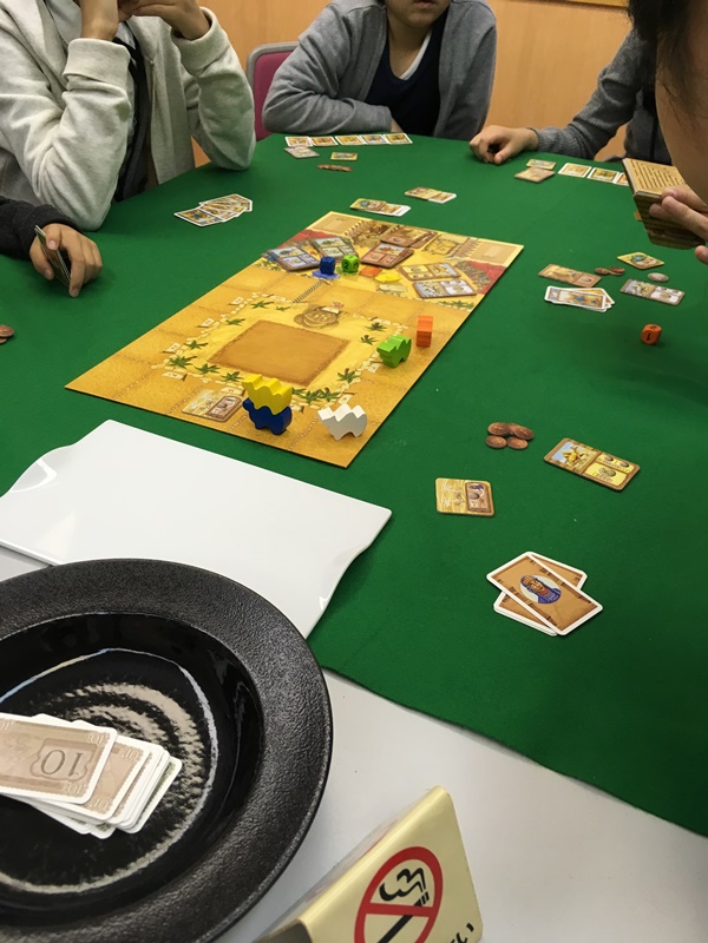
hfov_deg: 48.2
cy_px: 472
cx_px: 354
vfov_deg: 61.7
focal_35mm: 29
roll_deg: -3.0
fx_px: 791
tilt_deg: -37.0
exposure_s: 1/30
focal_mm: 4.15
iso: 32
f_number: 2.2
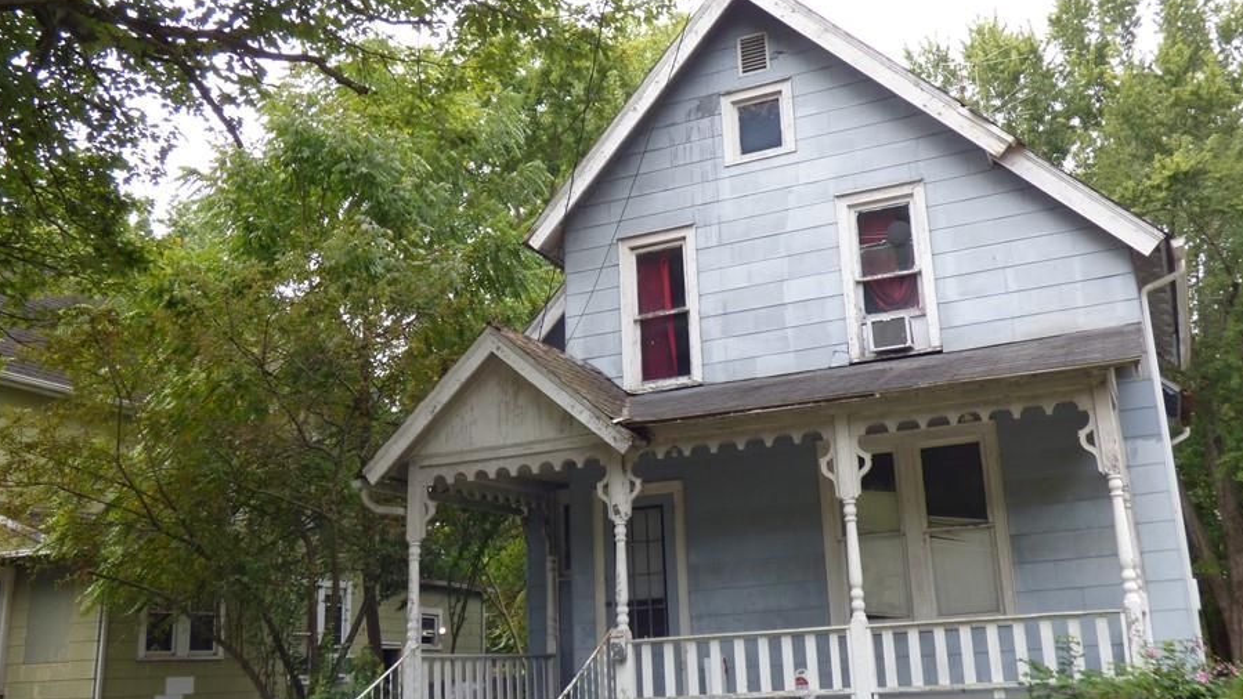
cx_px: 677
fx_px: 1187
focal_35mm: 36
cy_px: 337
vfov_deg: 32.8
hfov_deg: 55.2
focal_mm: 5.04
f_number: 3.2
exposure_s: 1/200
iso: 100
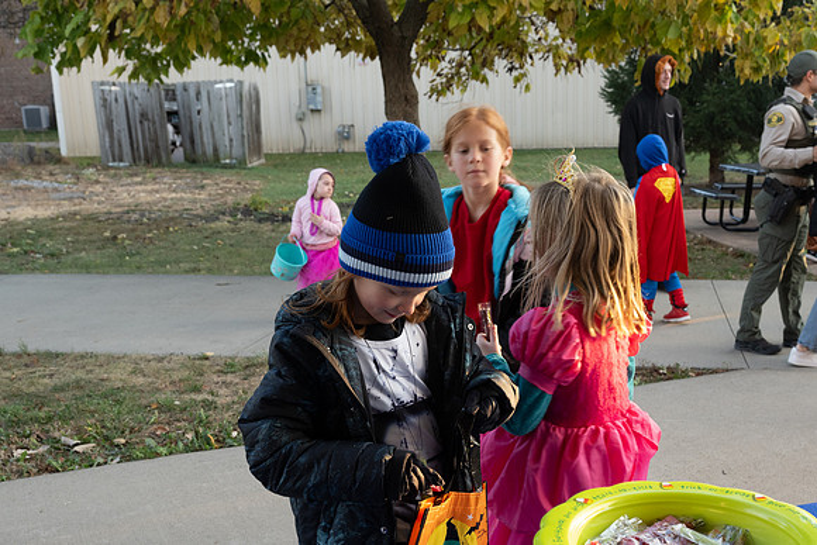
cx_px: 513
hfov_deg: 46.5
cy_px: 334
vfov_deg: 32.2
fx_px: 941
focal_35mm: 41
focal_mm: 24
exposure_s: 1/160
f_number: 5
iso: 500
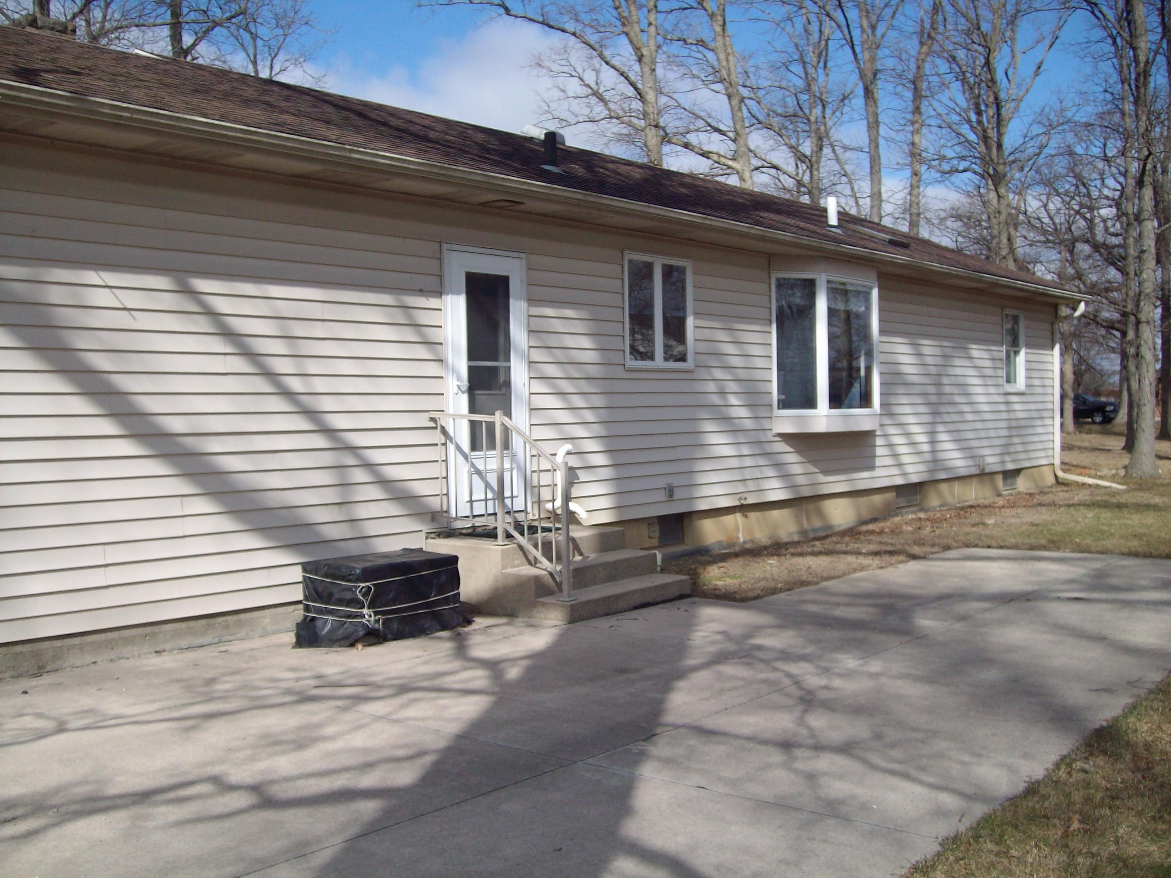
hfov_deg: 52.6
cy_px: 439
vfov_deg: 40.7
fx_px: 1184
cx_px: 586
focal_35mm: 35
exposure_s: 1/237
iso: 80
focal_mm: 5.8
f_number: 7.2
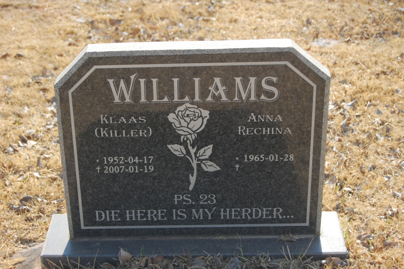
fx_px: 807
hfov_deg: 28.1
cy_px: 134
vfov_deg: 18.9
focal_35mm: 72
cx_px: 202
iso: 400
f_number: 7.1
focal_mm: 48
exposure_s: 1/400
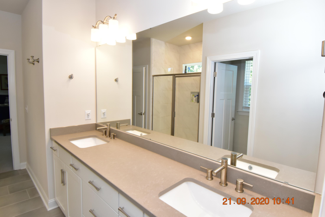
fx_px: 325
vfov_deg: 36.9
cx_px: 162
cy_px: 108
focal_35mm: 36
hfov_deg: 53.1
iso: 640
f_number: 14
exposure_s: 1/15
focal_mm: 24
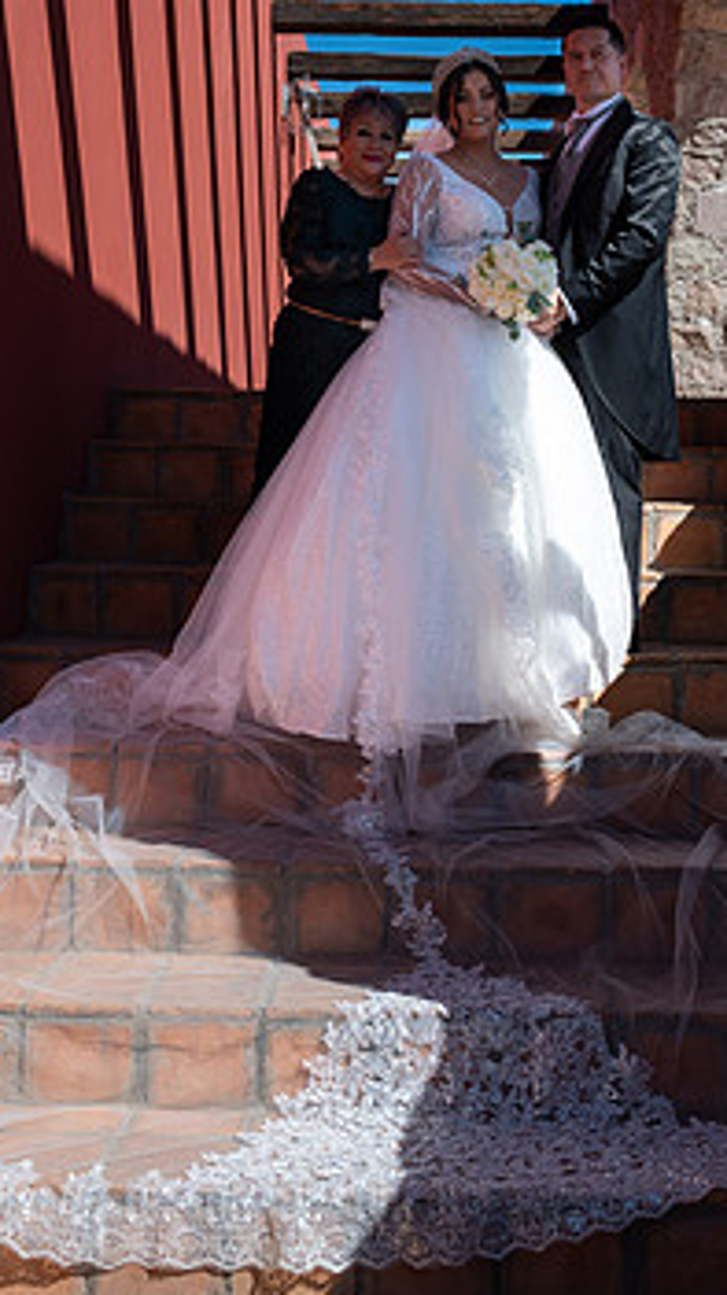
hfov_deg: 25.3
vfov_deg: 43.4
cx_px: 469
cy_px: 476
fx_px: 1613
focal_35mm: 47
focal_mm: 35
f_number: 5
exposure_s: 1/1600
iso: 125
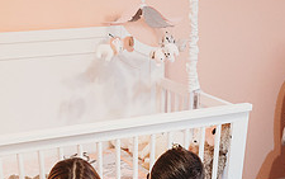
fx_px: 490
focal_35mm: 63
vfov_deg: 19.0
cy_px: 237
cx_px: 113
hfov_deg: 32.3
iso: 1250
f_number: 1.8
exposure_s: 1/160
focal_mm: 24
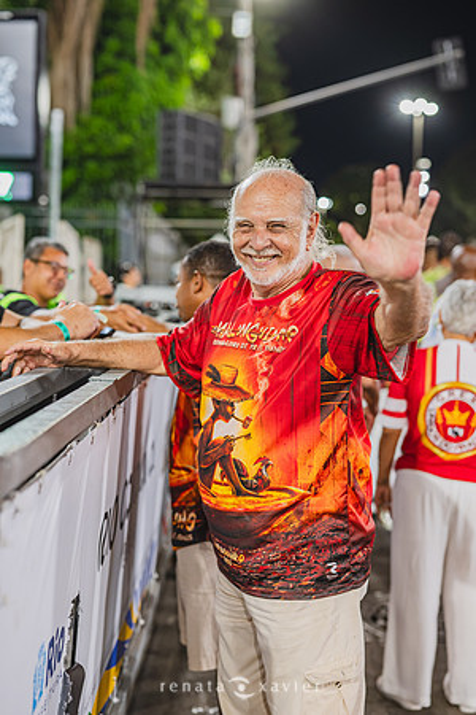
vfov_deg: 39.6
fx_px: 992
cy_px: 358
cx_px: 238
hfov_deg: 27.0
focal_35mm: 50
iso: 1600
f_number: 2.2
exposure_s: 1/200
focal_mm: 50
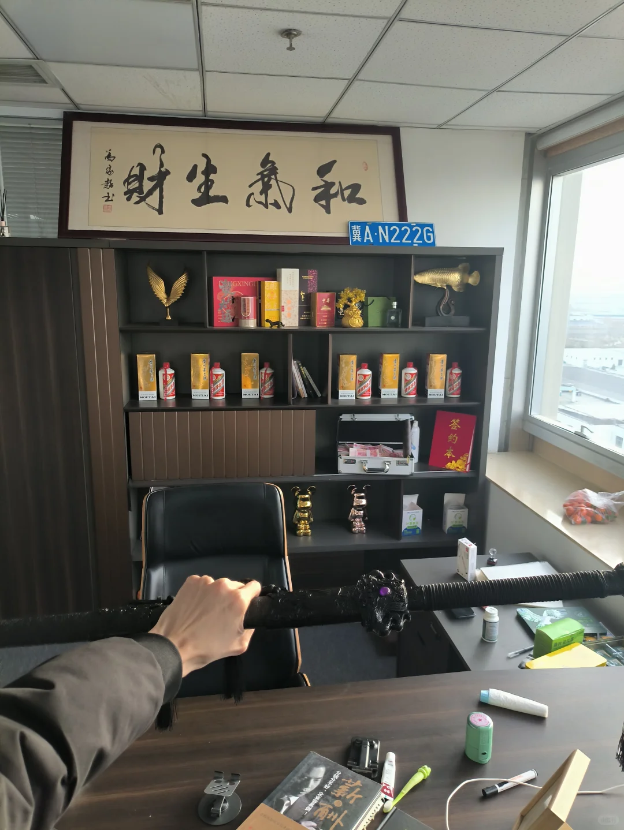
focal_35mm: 23
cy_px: 415
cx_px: 312
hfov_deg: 58.9
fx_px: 552
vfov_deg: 73.9
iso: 210
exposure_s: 1/60
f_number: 1.79
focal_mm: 4.69
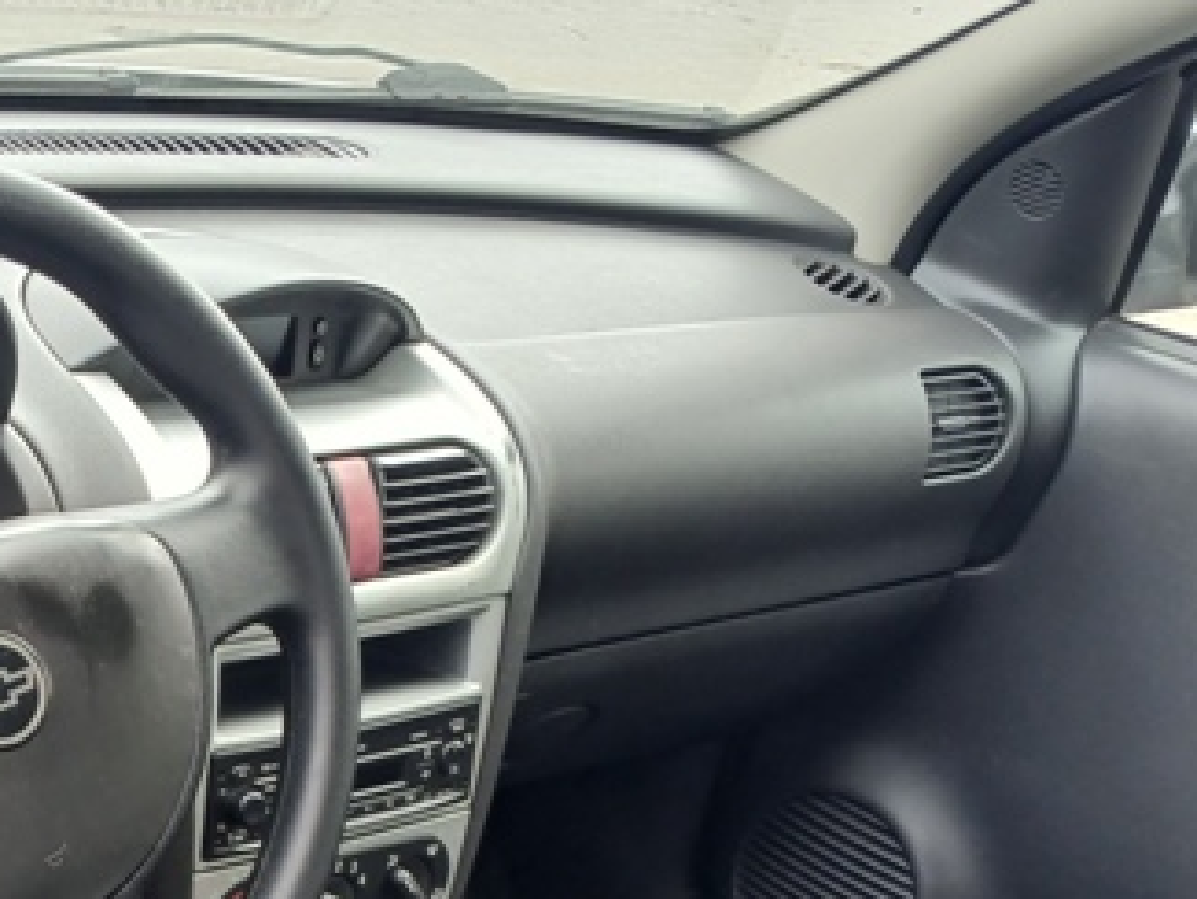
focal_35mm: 64
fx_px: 2214
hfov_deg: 28.6
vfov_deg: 21.5
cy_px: 1032
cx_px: 41
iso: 50
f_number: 1.8
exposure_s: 1/60
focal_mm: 3.98
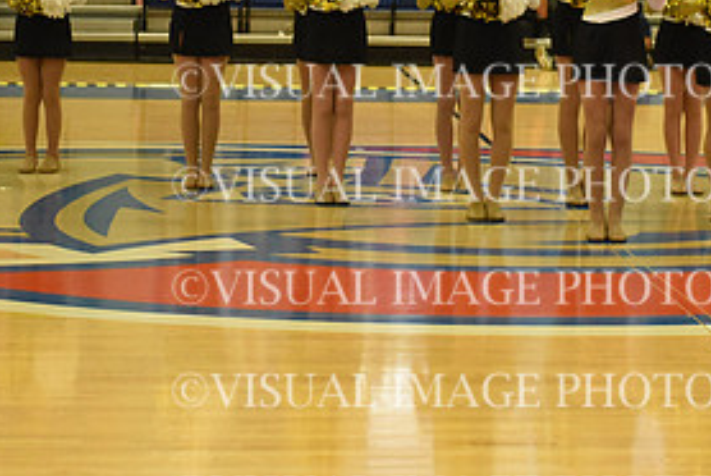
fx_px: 2886
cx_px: 542
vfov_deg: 9.4
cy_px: 29
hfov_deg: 14.0
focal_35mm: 146
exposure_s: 1/1000
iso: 8000
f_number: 2.8
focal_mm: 70
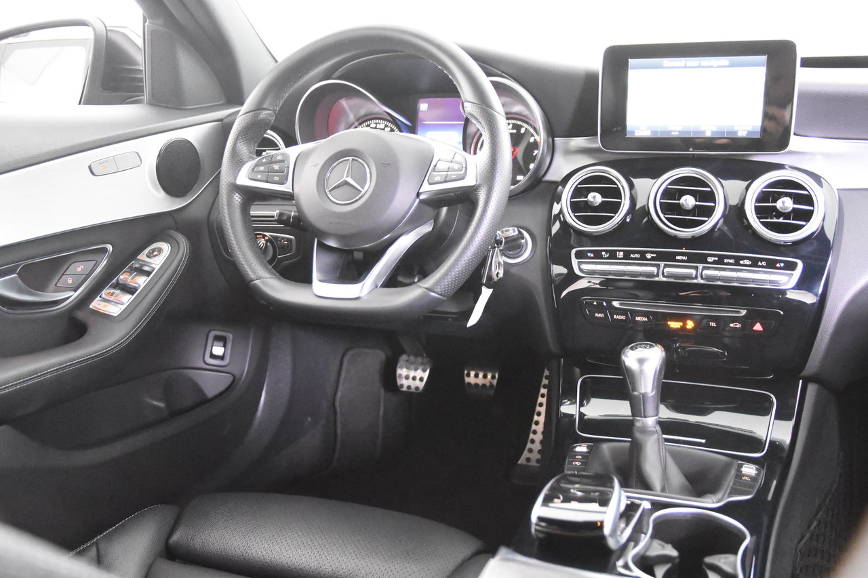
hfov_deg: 53.1
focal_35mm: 36
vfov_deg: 36.9
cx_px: 434
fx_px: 868
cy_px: 289
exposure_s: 1/40
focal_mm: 24
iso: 12800
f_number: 3
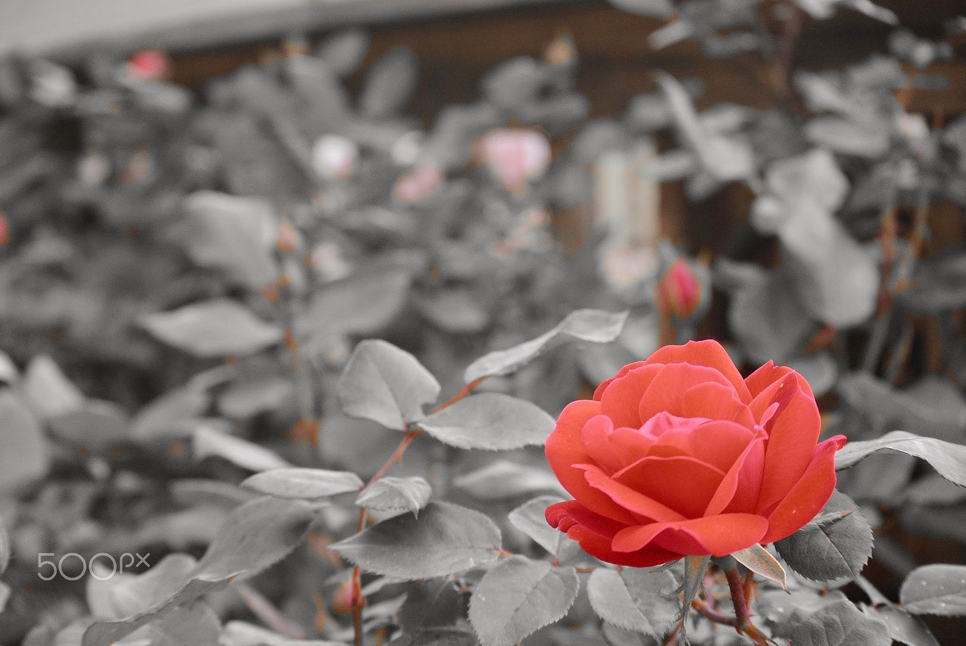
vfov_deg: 16.9
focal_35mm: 81
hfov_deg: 25.0
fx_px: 2176
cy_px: 323
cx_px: 483
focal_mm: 30
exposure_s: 1/160
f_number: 3.8
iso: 200
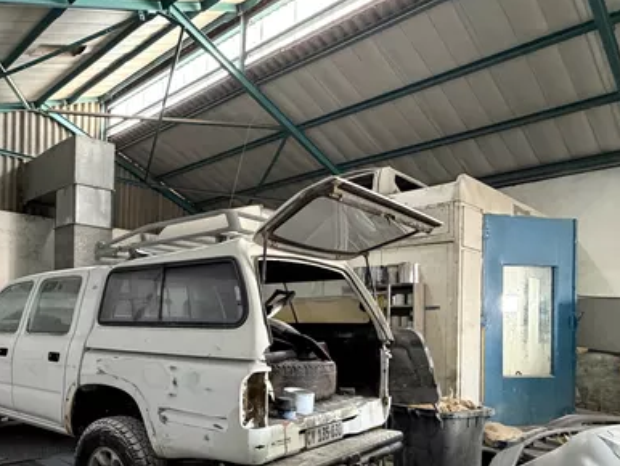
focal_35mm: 29
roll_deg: -0.7
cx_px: 190
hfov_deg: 59.7
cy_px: 325
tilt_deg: -0.8
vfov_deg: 47.2
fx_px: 520
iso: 640
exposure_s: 1/50
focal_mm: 2.22
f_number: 2.2
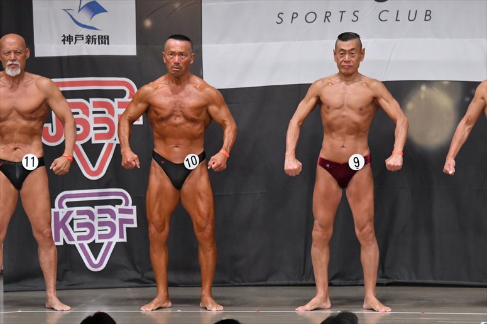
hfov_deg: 9.2
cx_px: 244
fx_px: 3042
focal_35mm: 225
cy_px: 162
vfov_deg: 6.1
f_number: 5.6
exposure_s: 1/400
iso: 5000
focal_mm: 150
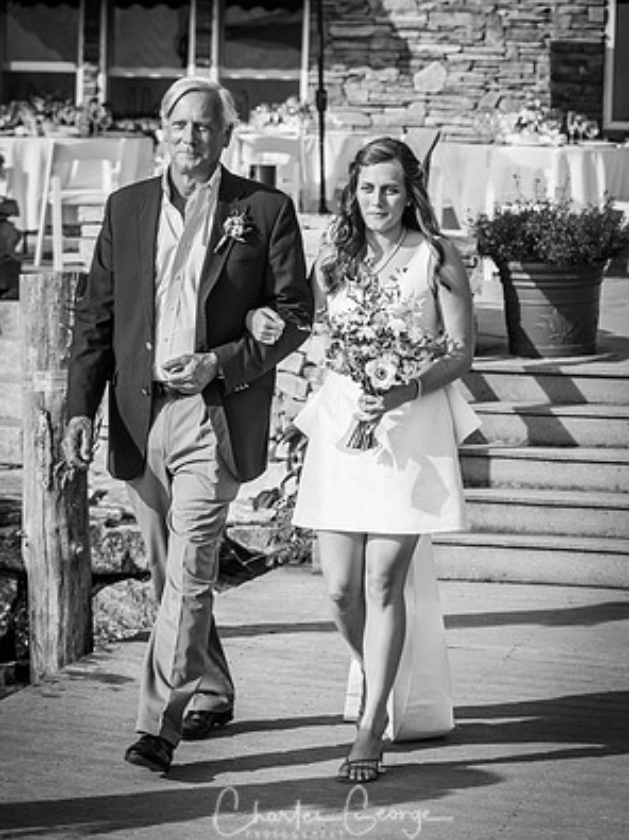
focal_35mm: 115
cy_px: 379
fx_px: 2788
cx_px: 312
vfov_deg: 17.1
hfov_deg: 12.9
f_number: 4
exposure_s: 1/1600
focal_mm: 70
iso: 200
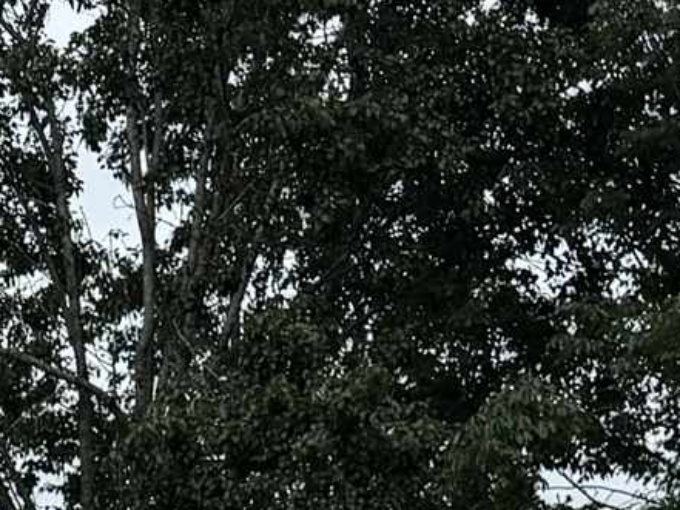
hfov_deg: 11.0
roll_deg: -2.4
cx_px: -571
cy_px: 1451
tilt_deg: -5.7
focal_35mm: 167
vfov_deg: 7.9
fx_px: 3281
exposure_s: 1/1637
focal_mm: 6.76
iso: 80
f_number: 1.78
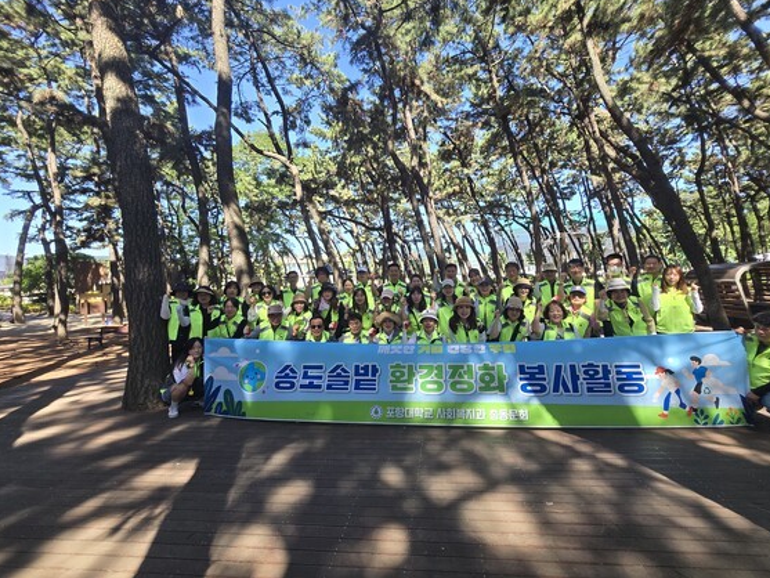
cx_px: 409
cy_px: 271
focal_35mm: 14
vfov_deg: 85.6
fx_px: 311
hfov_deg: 101.9
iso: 25
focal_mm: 1.7
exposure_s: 1/205
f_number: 2.2
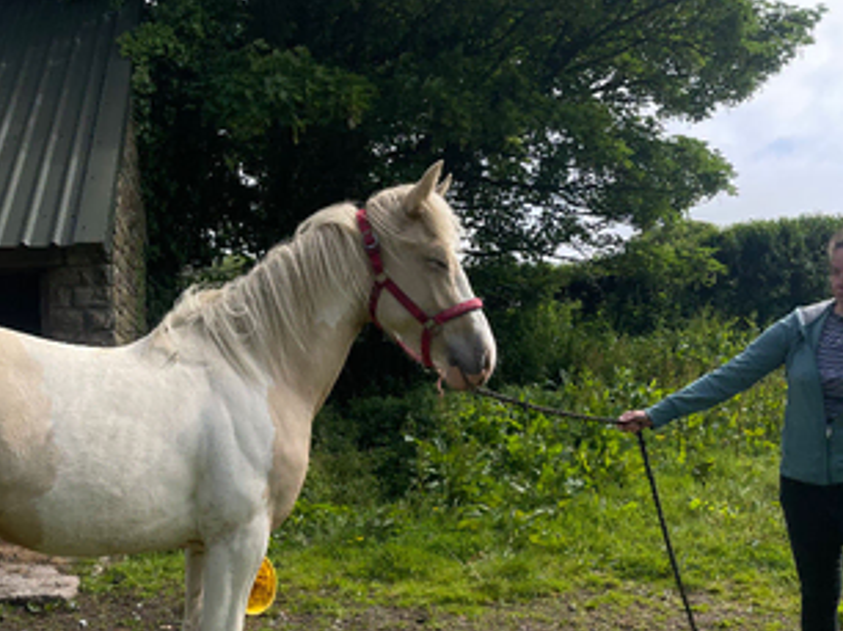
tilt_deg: -1.7
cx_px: 200
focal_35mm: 40
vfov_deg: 35.1
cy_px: 481
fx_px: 973
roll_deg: +2.2
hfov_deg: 45.1
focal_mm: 4.2
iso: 32
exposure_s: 1/3300
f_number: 1.6
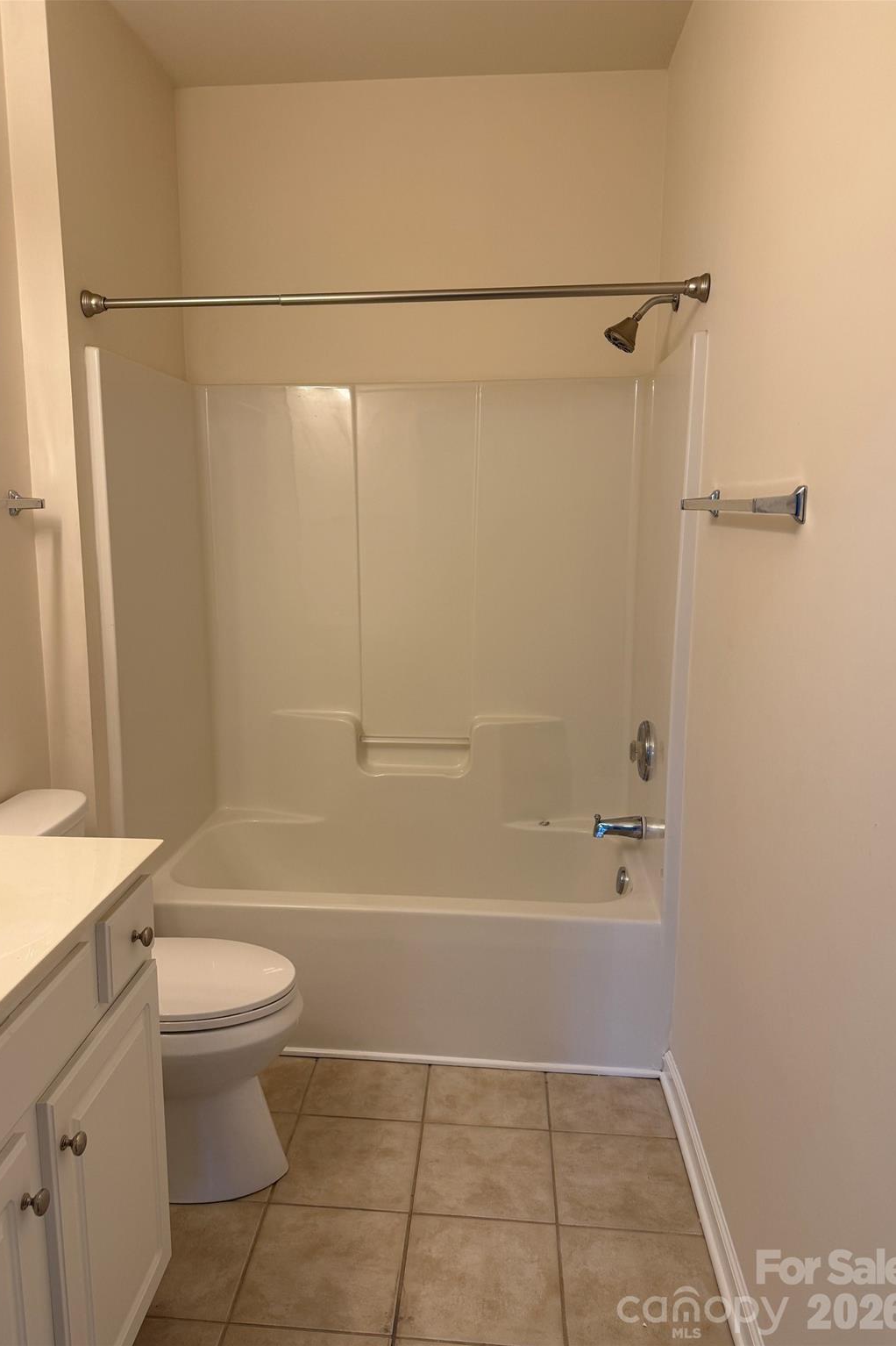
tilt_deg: -8.5
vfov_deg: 71.5
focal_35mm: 25
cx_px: 409
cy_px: 673
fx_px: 934
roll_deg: -0.9
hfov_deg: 51.2
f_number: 1.78
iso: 125
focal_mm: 6.76
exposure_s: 1/120
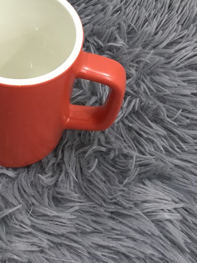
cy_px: 16
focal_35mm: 67
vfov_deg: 27.7
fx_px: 509
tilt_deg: -51.0
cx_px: 7
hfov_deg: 21.3
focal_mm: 3.3
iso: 160
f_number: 2.4
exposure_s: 1/33
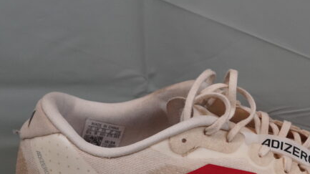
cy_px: 161
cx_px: 217
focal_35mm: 186
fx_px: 1528
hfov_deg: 11.6
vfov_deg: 6.5
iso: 640
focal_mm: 50
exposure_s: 1/160
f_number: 4
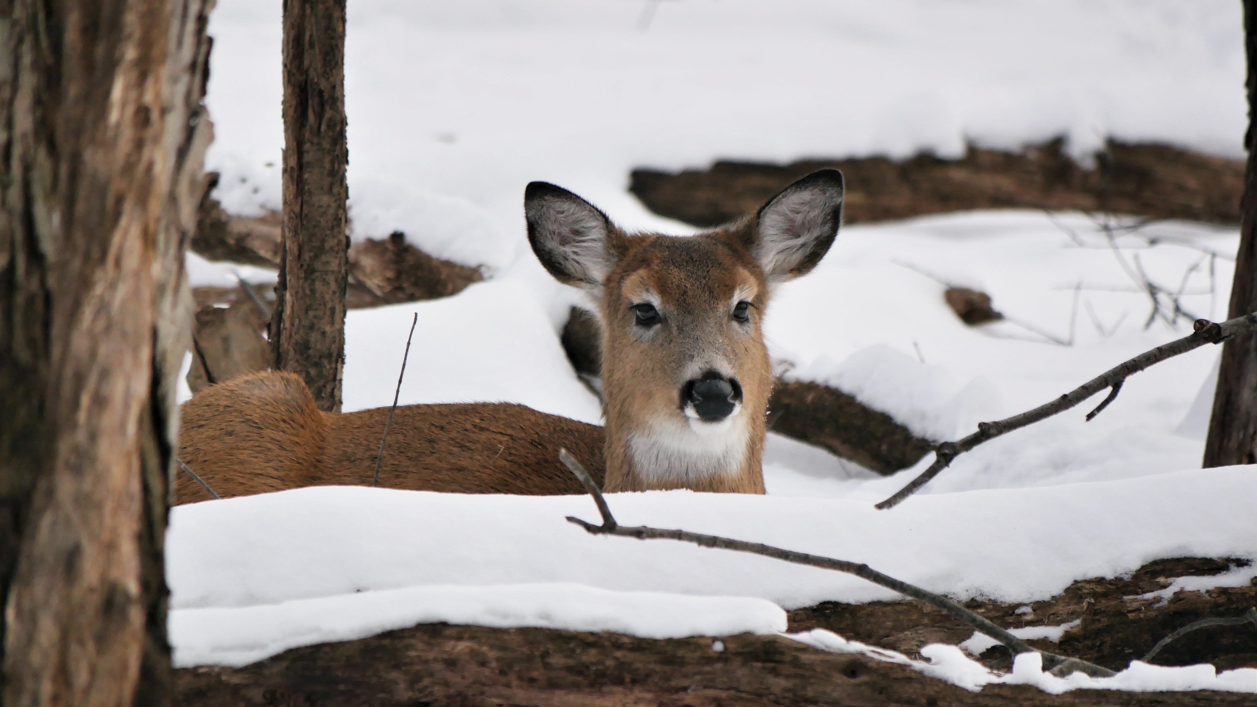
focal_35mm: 655
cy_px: 359
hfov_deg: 3.3
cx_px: 629
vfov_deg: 1.9
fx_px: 21831
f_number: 6.3
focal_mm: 300
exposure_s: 1/500
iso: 500
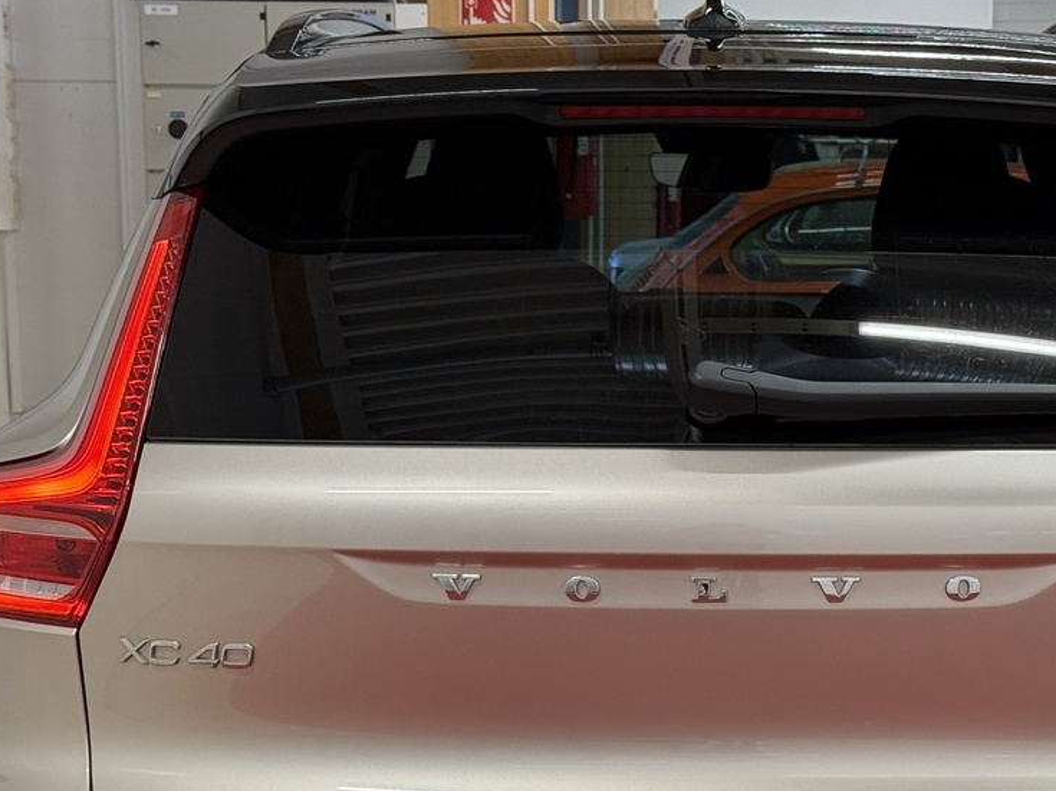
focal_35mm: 94
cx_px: 715
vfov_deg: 15.6
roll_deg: -0.2
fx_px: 2867
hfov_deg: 20.8
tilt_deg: -9.2
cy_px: 627
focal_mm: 6.76
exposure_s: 1/81
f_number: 1.78
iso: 100
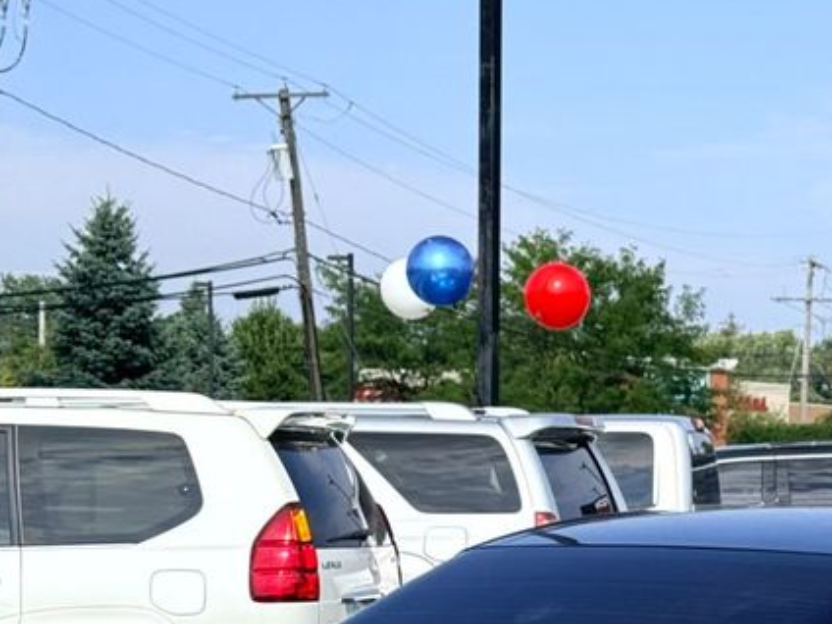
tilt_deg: -4.5
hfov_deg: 16.7
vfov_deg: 12.5
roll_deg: -1.3
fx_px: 2788
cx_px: 765
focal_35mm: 116
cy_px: 741
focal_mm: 6.76
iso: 64
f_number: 1.78
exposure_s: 1/3226
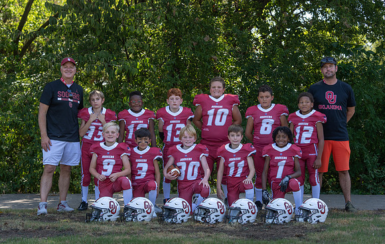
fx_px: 772
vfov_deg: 17.9
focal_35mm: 73
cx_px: 196
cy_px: 131
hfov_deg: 28.0
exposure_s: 1/400
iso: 125
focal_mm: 70
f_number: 4
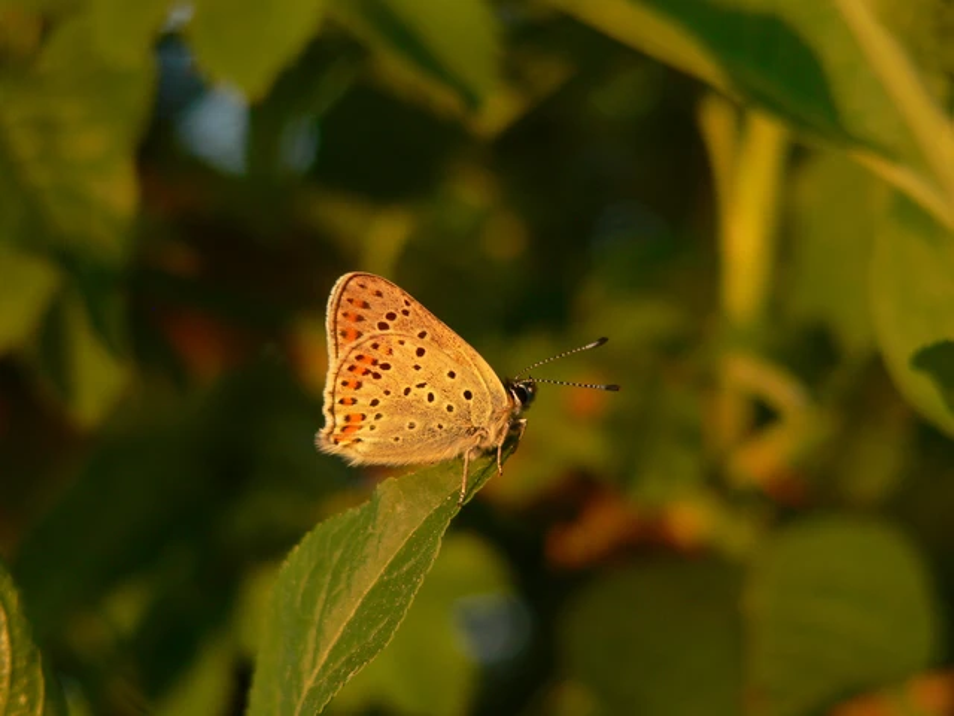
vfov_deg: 13.6
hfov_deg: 18.0
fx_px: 3004
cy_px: 358
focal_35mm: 109
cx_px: 477
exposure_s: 1/100
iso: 100
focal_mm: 18.1
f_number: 2.8
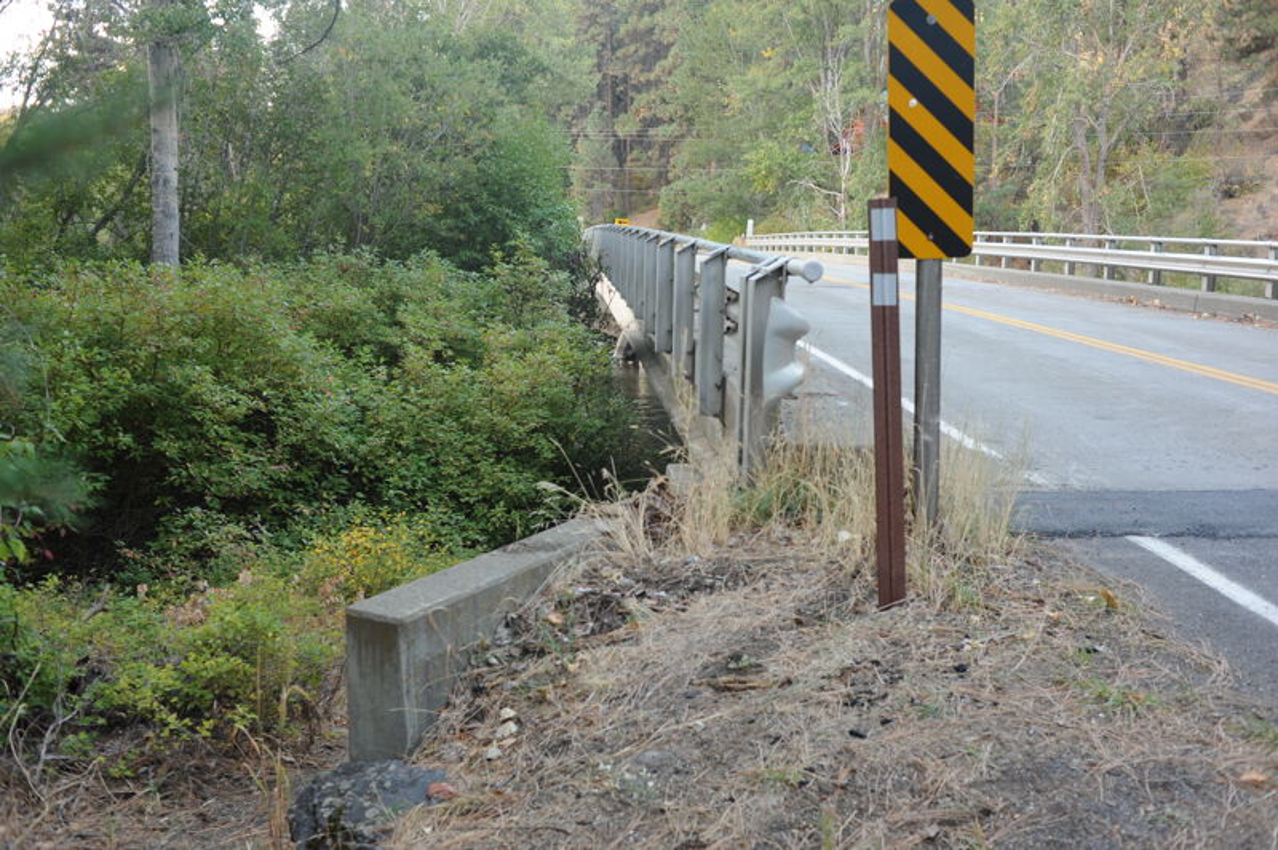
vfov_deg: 37.8
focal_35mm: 35
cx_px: 639
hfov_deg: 54.5
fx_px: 1241
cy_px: 425
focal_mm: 35
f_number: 5
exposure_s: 1/60
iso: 500
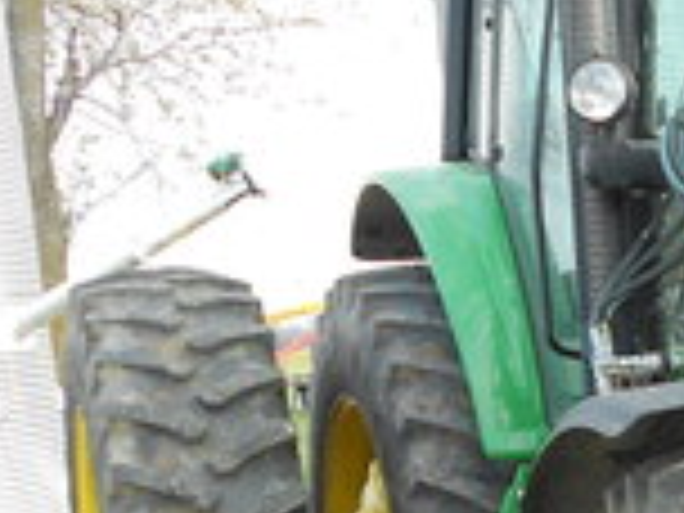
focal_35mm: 93
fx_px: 1838
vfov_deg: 15.4
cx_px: 950
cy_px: 585
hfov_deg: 19.1
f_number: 3.2
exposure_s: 1/80
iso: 80
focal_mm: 4.6
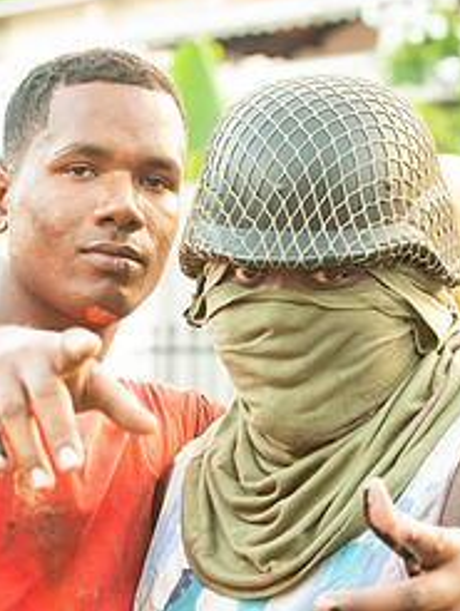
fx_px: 3573
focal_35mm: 202
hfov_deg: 7.4
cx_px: 120
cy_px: 484
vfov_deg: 9.8
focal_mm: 70
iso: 2200
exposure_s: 1/200
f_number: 5
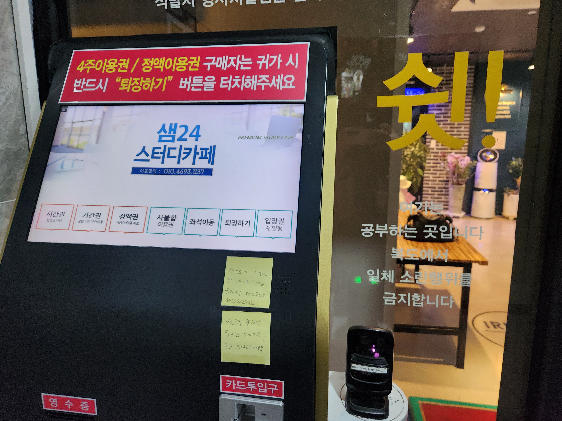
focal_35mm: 23
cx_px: 281
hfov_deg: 73.9
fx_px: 373
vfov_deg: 58.9
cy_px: 210
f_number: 1.8
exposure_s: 1/120
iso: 500
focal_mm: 5.4
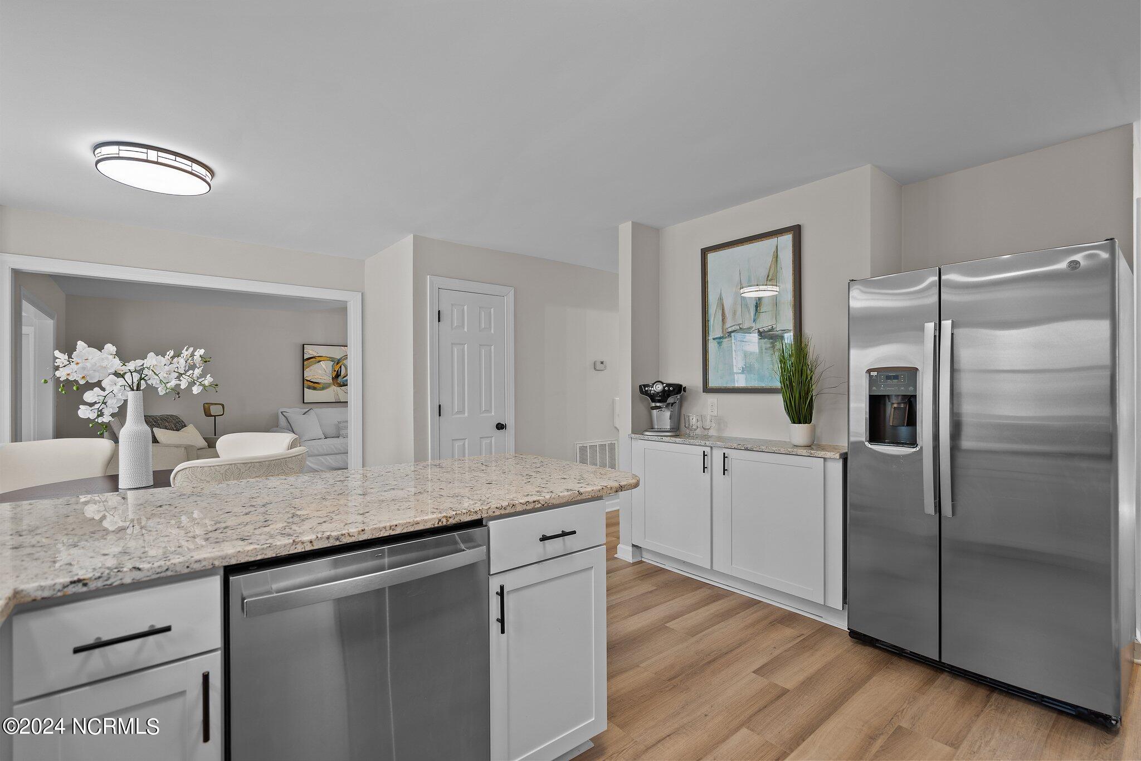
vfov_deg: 73.7
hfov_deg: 96.7
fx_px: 507
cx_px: 570
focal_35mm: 16
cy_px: 380
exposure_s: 1/8
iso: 250
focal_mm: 16
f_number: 4
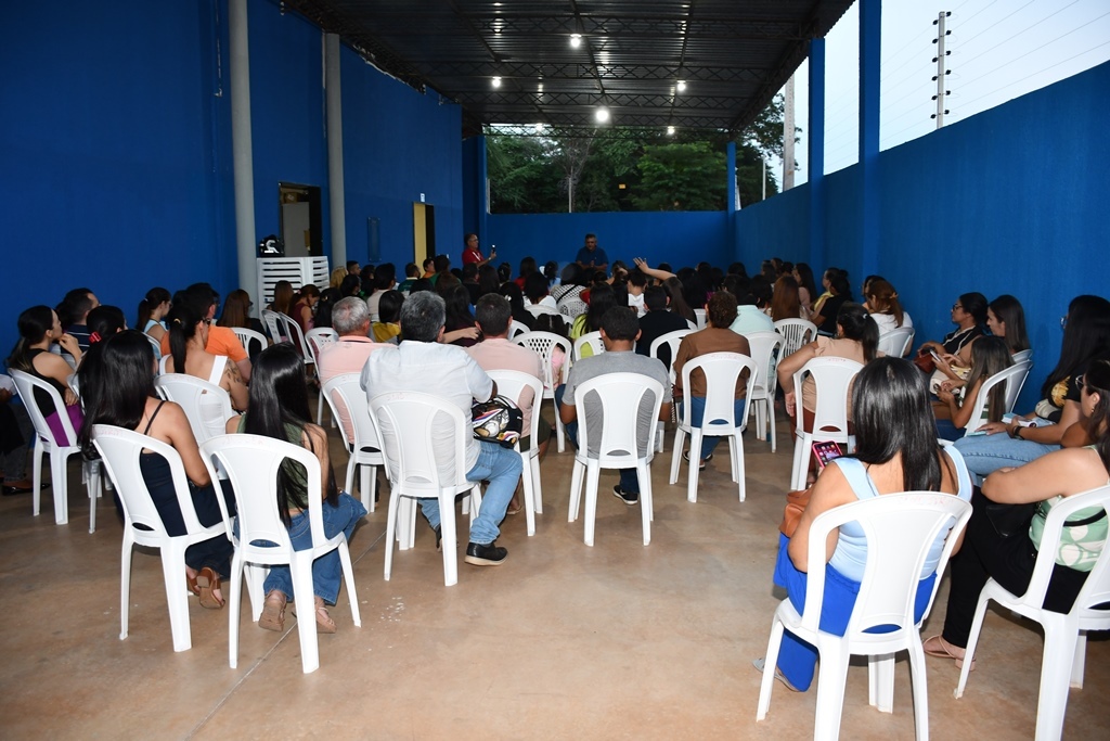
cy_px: 370
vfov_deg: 47.9
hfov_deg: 67.4
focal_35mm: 27
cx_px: 555
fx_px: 833
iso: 560
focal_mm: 18
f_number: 4
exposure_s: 1/60
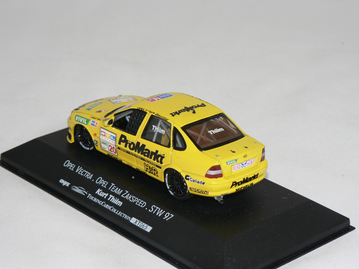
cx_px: 180
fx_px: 1162
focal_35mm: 112
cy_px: 134
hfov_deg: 17.6
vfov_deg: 13.2
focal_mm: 18.6
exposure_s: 1/60
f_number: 3.2
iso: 80
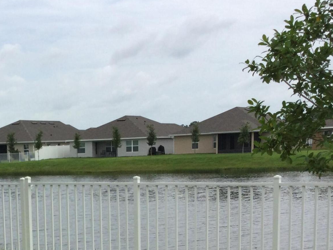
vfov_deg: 18.5
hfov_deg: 24.7
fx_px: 741
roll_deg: +0.8
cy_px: 272
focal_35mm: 77
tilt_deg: -9.6
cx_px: 39
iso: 25
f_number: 2.4
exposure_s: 1/1508
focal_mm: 3.3
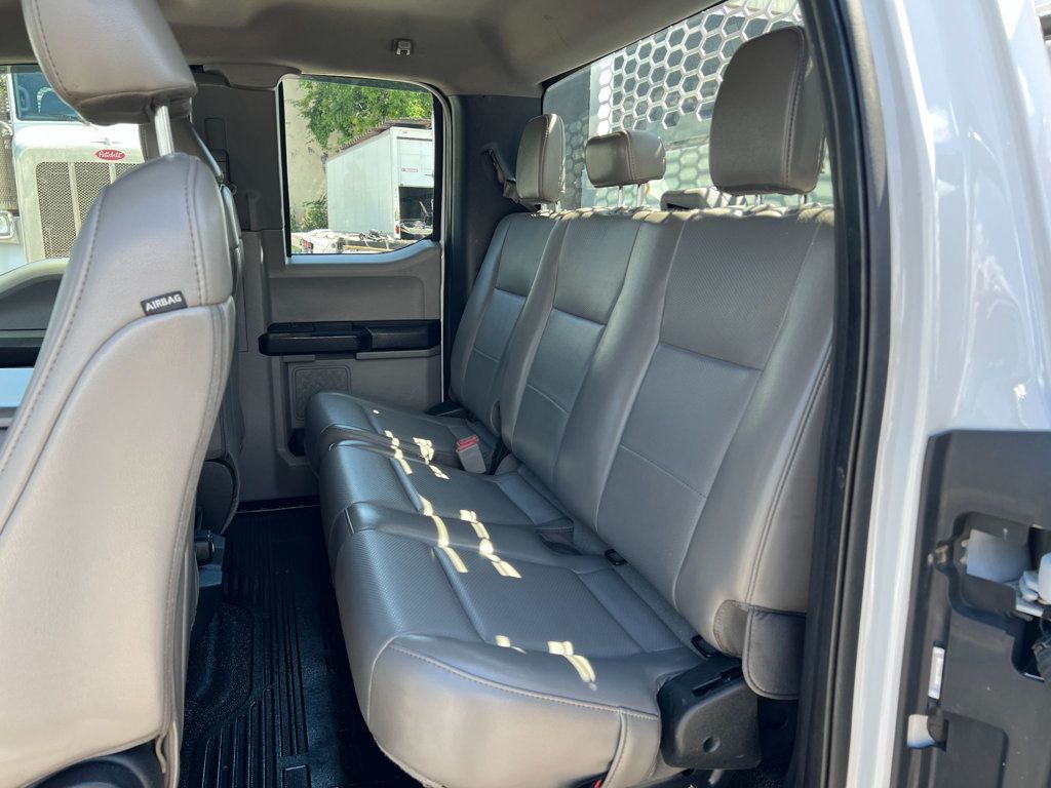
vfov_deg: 53.1
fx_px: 789
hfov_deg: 67.3
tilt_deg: -13.2
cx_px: 526
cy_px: 394
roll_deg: -0.1
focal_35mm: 26
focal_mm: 5.7
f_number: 1.5
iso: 50
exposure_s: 1/211
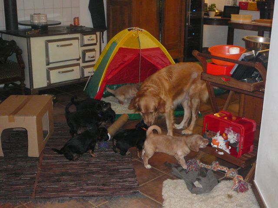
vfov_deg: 29.7
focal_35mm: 49
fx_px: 394
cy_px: 104
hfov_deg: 38.9
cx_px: 139
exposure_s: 1/30
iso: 400
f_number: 3.4
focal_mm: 7.3
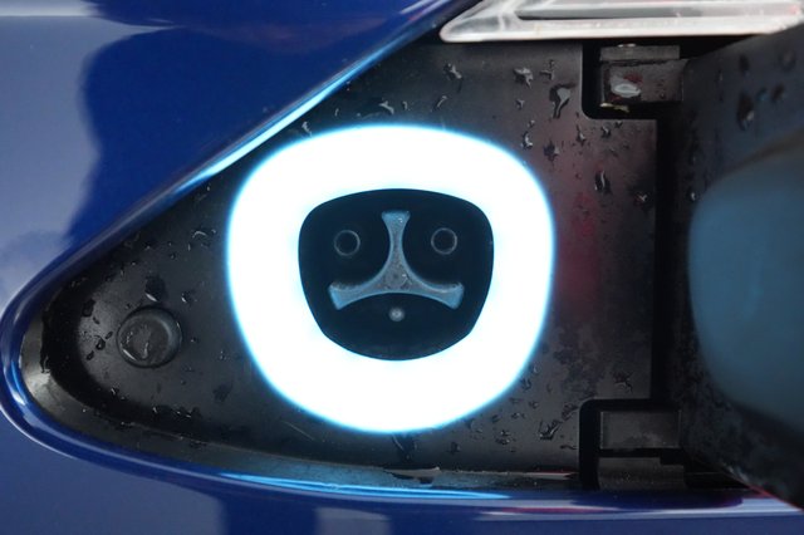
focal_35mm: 28
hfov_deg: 65.5
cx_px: 402
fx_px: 625
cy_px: 268
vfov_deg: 46.4
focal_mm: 28
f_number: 5.6
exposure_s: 1/100
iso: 12800
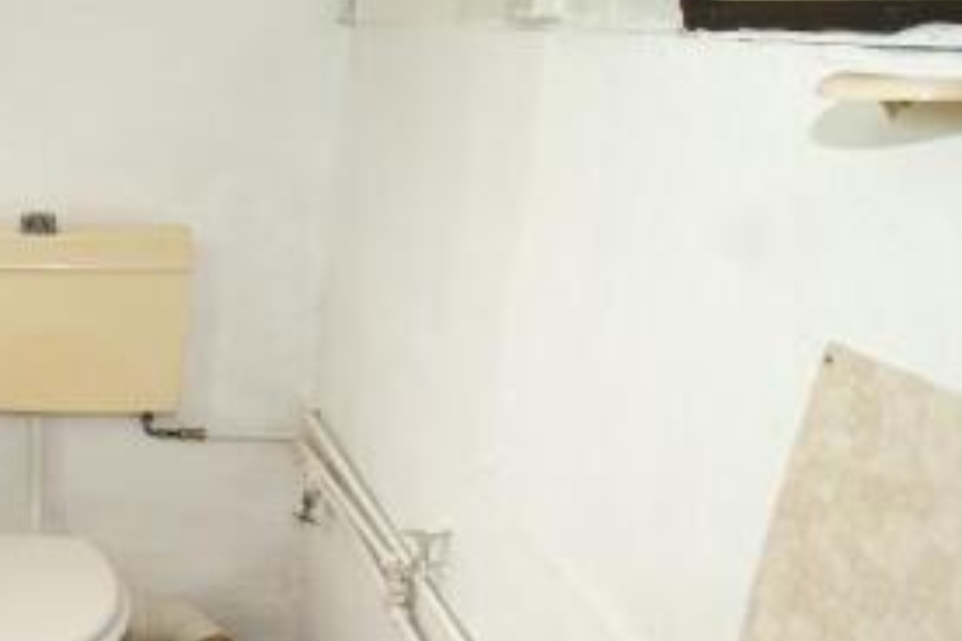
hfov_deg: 44.2
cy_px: 369
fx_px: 1047
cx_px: 70
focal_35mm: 39
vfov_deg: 34.0
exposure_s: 1/80
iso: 100
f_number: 5.6
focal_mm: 11
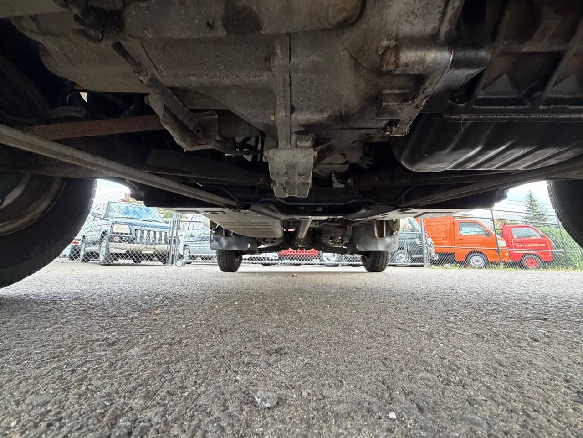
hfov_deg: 102.1
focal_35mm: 14
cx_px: 292
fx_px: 236
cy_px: 219
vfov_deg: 85.7
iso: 320
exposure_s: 1/96
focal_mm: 2.22
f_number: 2.2
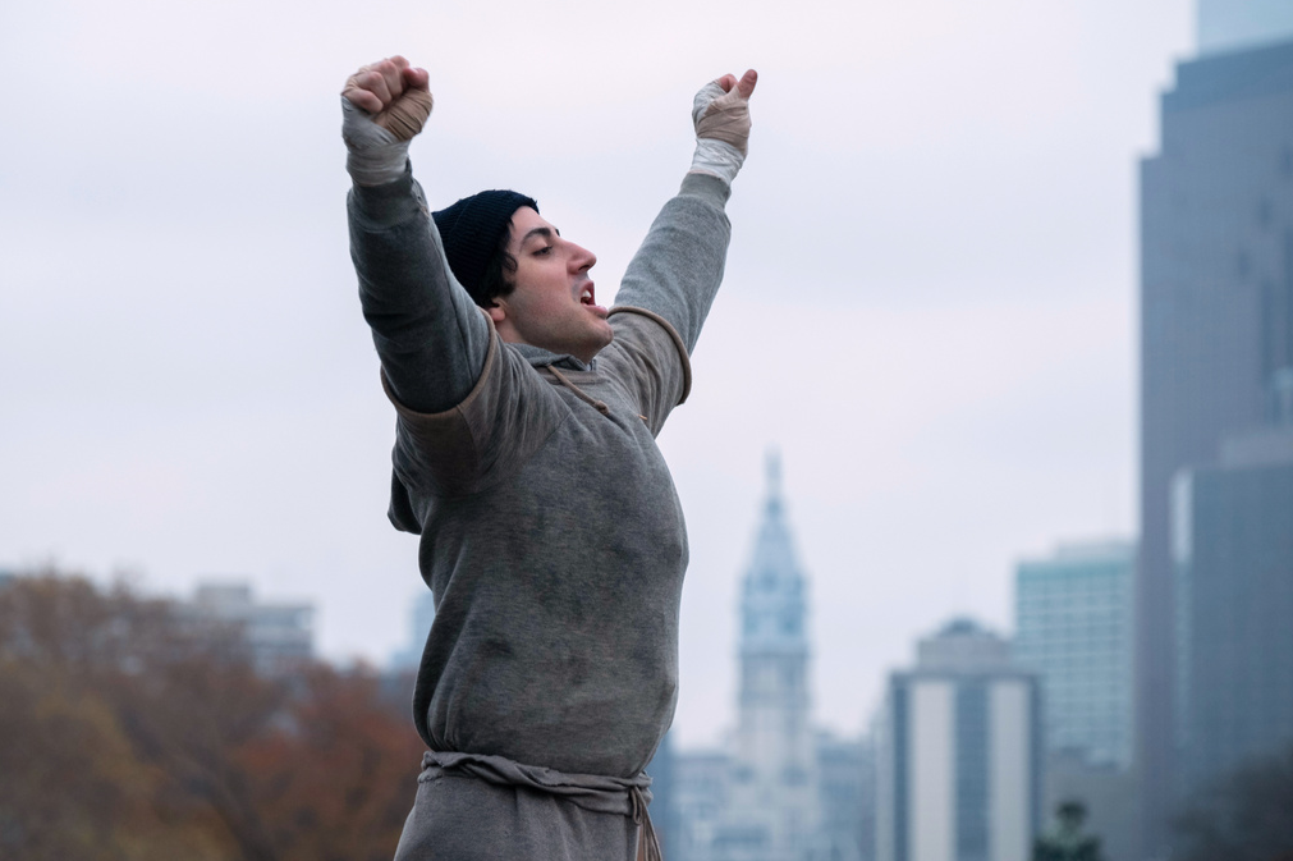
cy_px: 427
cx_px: 647
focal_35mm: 155
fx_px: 5564
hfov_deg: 13.3
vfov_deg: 8.8
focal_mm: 102.2
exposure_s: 1/1000
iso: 640
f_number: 4
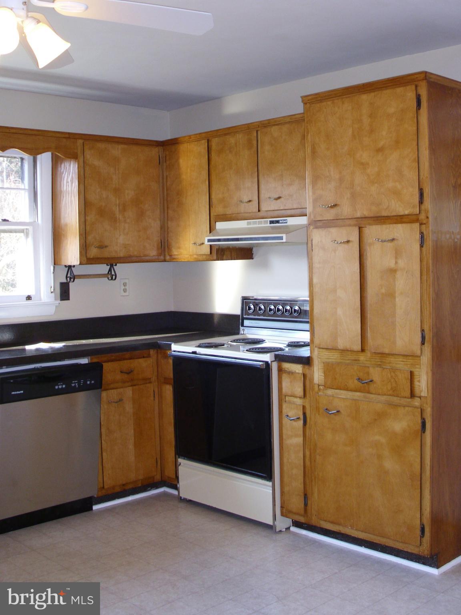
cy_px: 308
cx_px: 230
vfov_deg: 42.1
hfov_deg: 32.2
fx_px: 799
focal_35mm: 45
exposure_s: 1/60
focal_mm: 7.52
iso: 200
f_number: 3.3
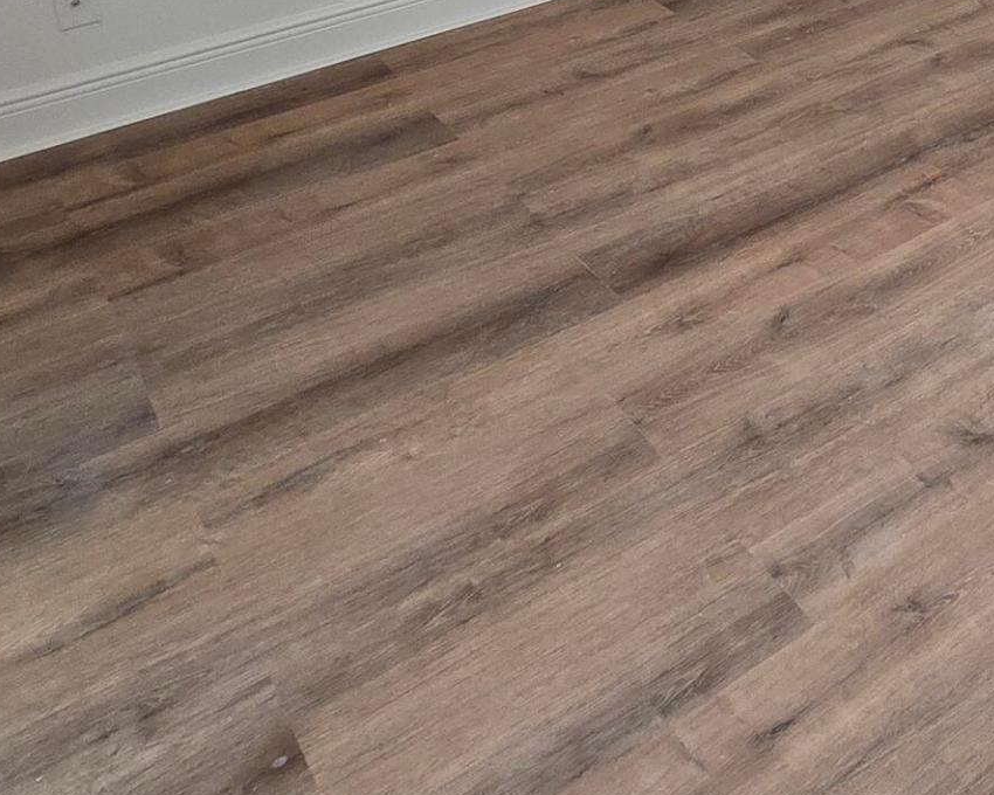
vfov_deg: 27.5
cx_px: 1316
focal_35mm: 43
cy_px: -303
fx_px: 1265
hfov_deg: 31.9
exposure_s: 1/60
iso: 100
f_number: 2.2
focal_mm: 2.2
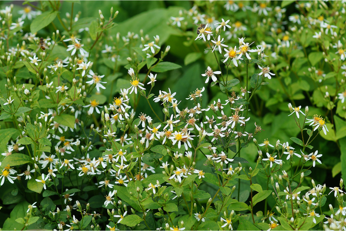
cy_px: 116
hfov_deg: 13.7
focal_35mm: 150
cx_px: 173
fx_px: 1442
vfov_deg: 9.1
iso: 100
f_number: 4.5
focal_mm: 100
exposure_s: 1/200
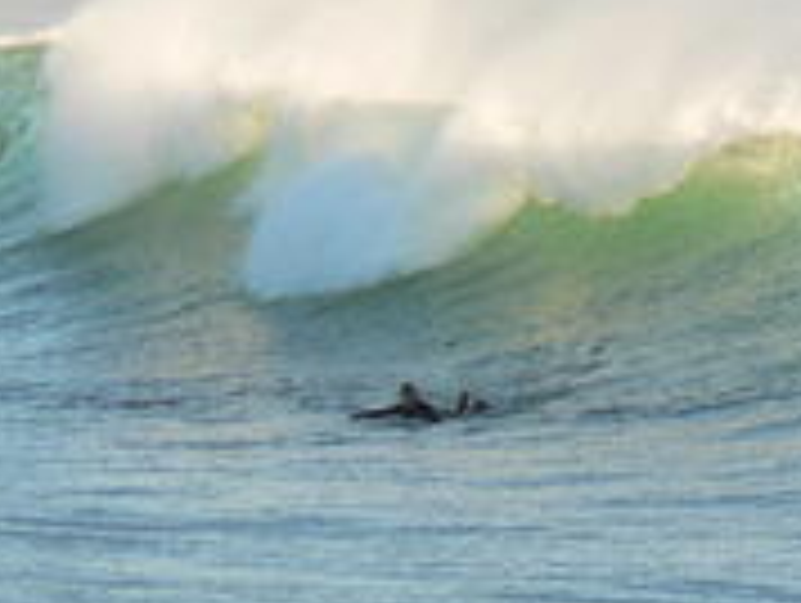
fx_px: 30864
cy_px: 333
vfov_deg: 1.1
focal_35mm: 1332
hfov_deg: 1.5
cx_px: 191
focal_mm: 72
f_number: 4
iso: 80
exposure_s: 1/125
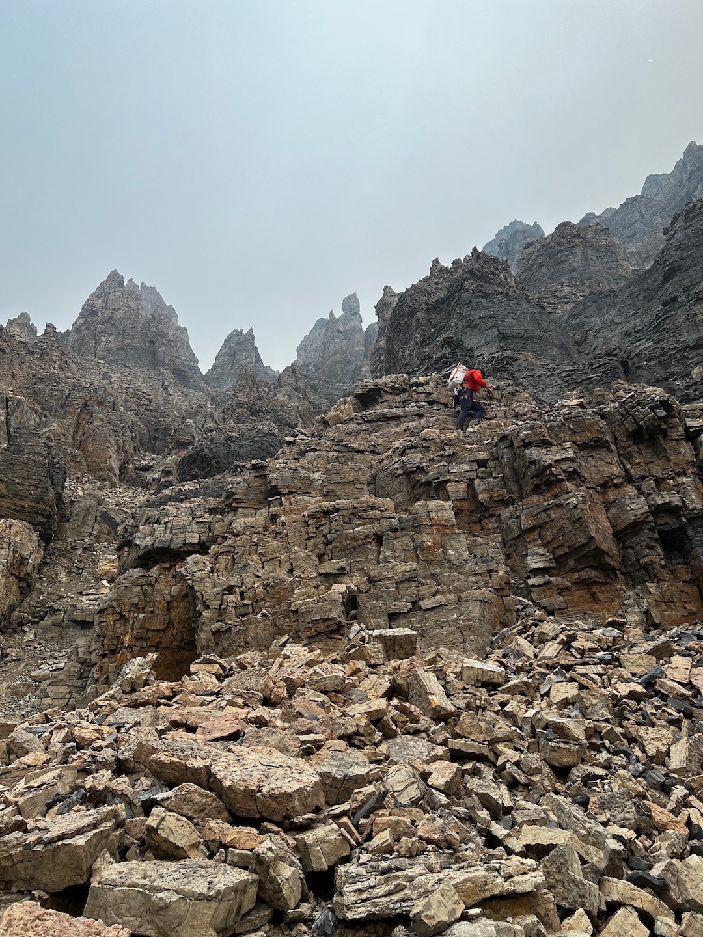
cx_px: 352
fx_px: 704
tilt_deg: +35.1
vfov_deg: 67.3
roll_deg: +3.1
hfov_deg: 53.1
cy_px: 468
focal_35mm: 26
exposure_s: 1/588
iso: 50
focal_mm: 5.7
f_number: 1.5
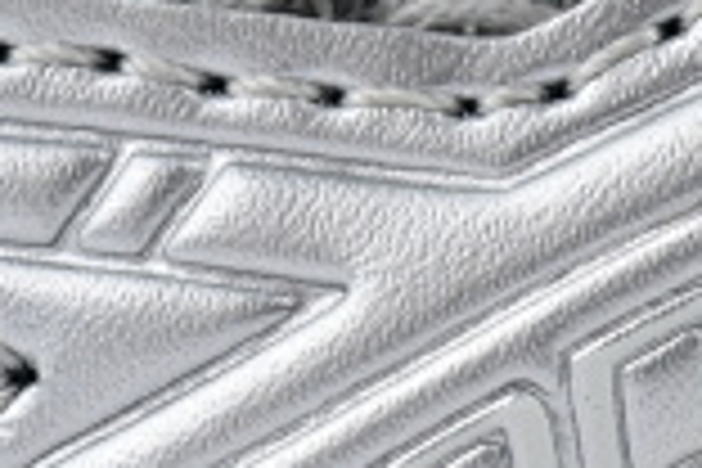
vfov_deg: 2.4
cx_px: 806
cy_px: 583
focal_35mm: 565
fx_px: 11017
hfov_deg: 3.6
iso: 400
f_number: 11
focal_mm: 110
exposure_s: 1/100
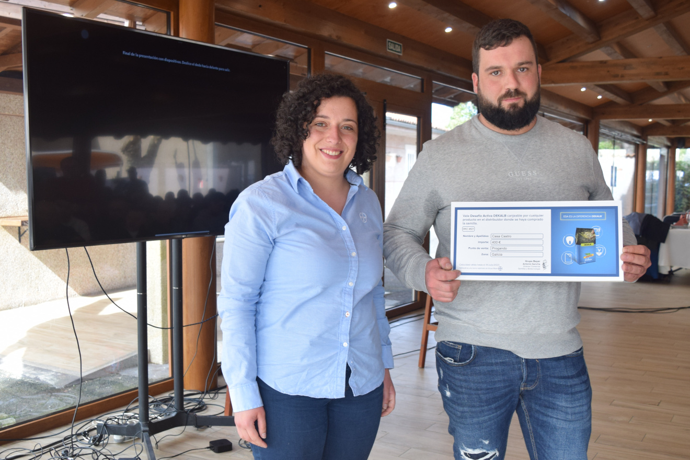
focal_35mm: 30
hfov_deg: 61.9
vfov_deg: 43.6
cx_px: 345
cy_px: 230
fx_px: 575
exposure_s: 1/125
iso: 400
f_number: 5.6
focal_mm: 20
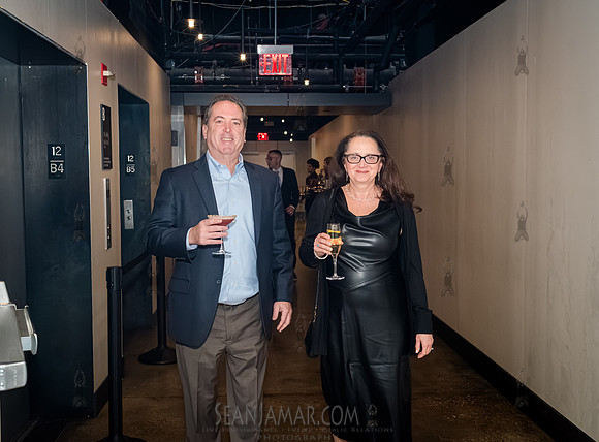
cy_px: 213
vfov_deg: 36.1
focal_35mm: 39
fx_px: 678
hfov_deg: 47.7
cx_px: 300
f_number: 5
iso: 8000
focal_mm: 35
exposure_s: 1/400
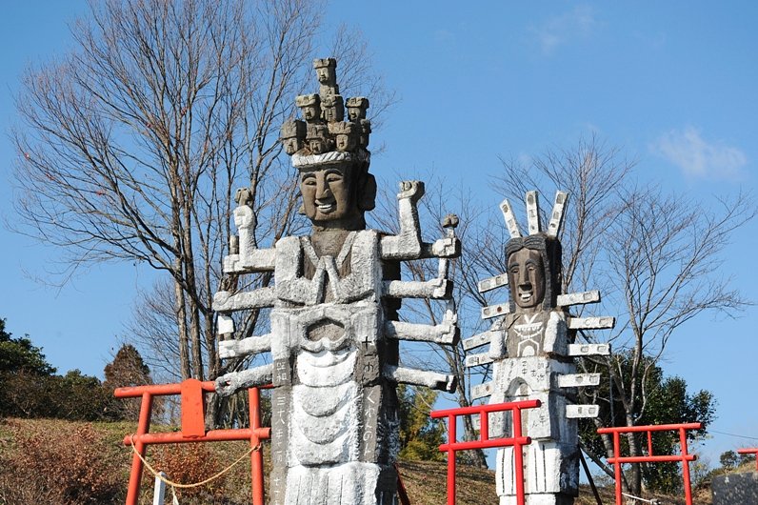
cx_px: 379
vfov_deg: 16.6
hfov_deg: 24.8
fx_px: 1726
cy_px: 252
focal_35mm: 82
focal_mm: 82
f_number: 10
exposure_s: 1/1000
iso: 400
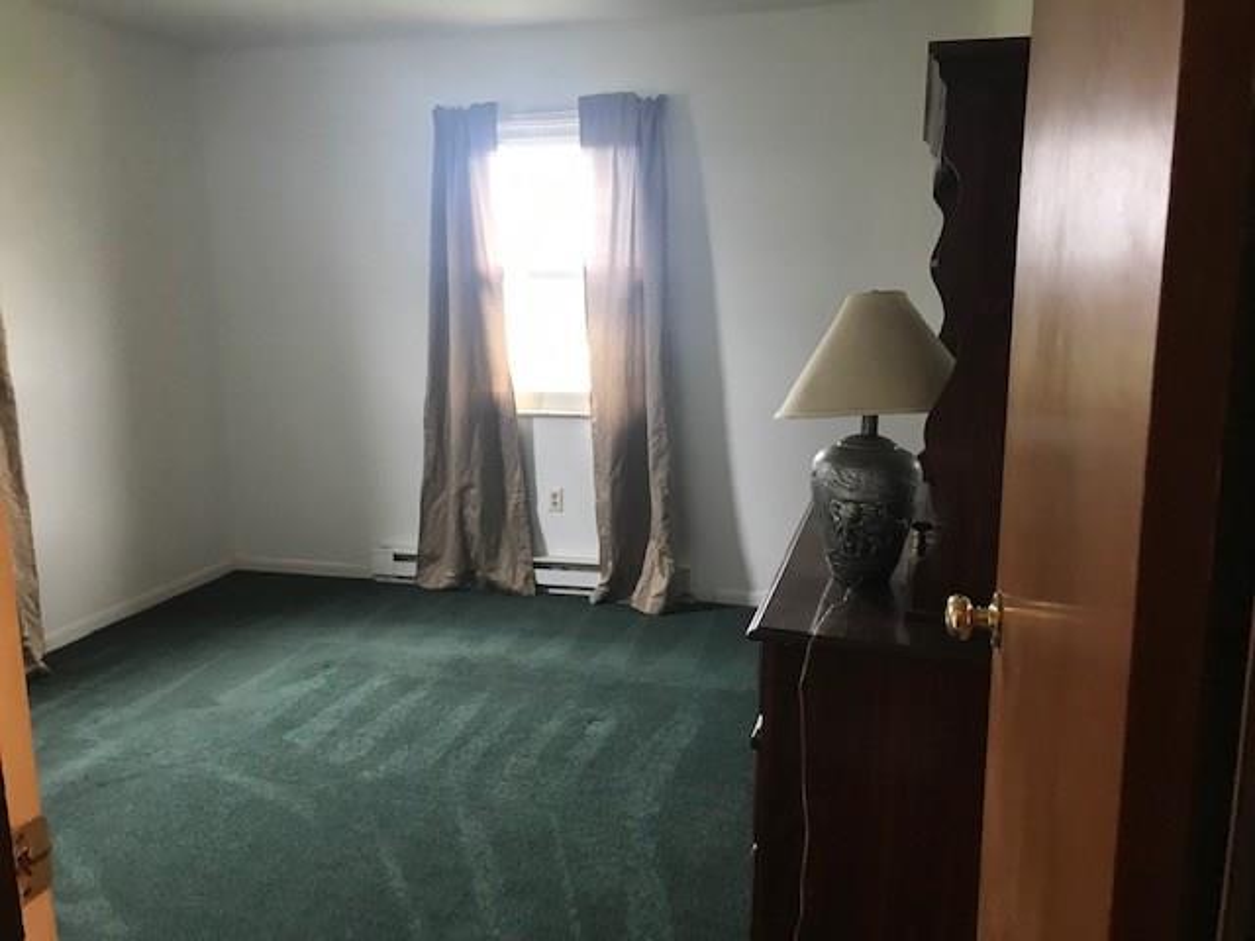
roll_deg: +1.0
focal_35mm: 28
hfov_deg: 63.4
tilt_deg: -10.8
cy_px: 470
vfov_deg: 49.7
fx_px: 1015
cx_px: 628
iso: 80
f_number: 1.8
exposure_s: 1/15
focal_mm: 3.99
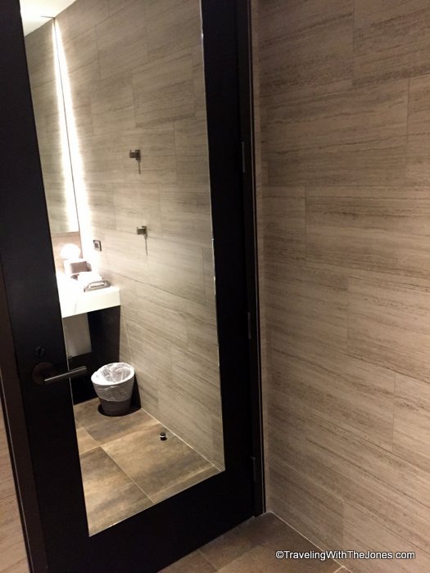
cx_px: 215
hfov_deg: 48.2
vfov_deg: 61.7
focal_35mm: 29
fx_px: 480
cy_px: 286
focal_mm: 4.15
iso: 250
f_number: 2.2
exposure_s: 1/20
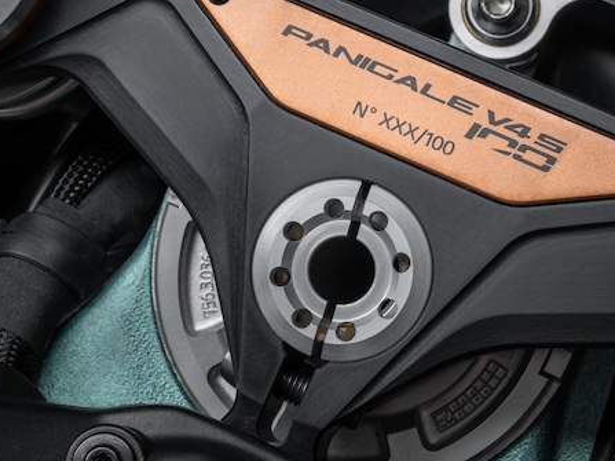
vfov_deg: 11.9
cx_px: 343
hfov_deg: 15.9
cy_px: 153
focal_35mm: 124
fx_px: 2202
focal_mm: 48
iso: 100
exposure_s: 1/160
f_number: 10
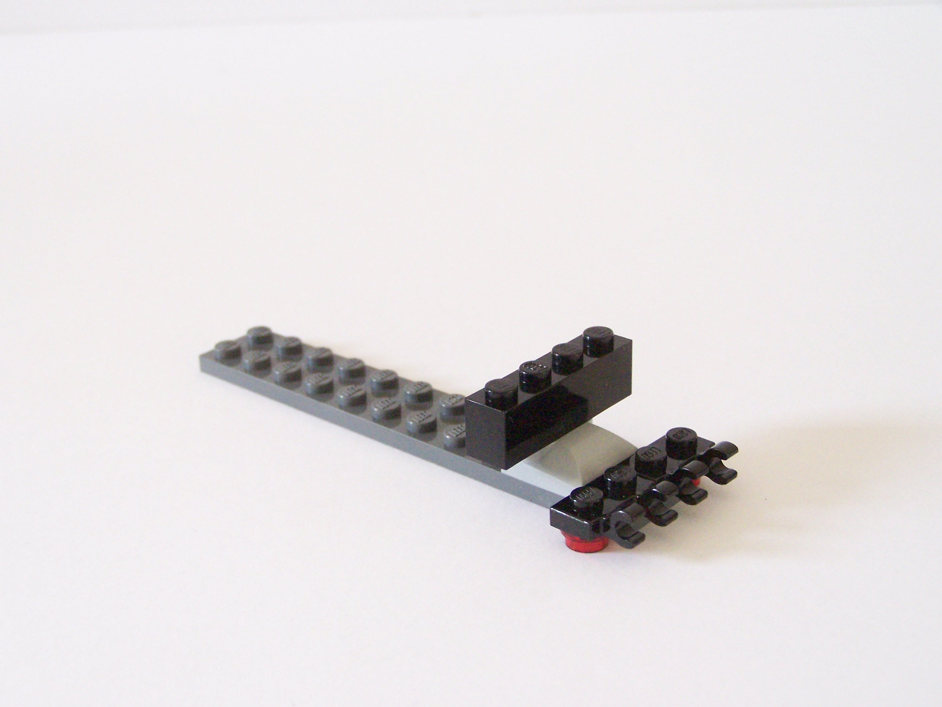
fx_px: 1606
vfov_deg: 24.8
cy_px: 354
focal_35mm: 59
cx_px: 471
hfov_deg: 32.7
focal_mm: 9.8
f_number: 3.6
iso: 400
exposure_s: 1/20
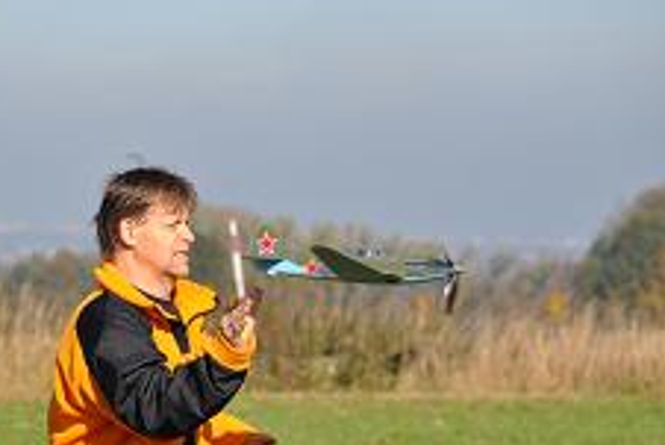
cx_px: 203
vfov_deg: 4.5
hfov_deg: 6.7
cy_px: 312
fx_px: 5711
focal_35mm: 309
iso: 100
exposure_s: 1/500
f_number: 5.6
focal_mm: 120
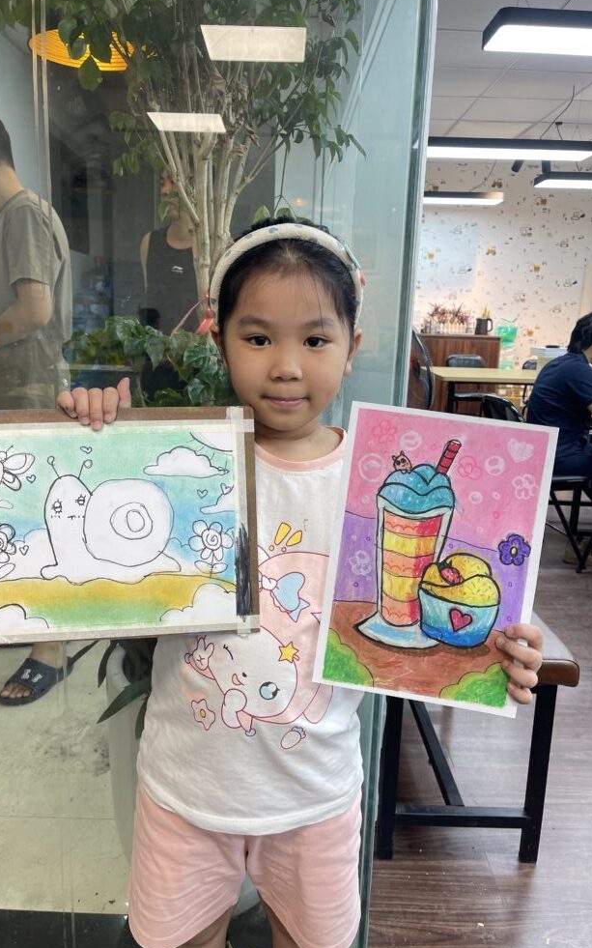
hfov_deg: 46.0
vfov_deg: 68.4
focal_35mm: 27
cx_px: 278
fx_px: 697
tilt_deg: -12.3
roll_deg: -1.9
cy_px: 469
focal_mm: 5.1
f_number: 1.6
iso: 64
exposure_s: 1/100
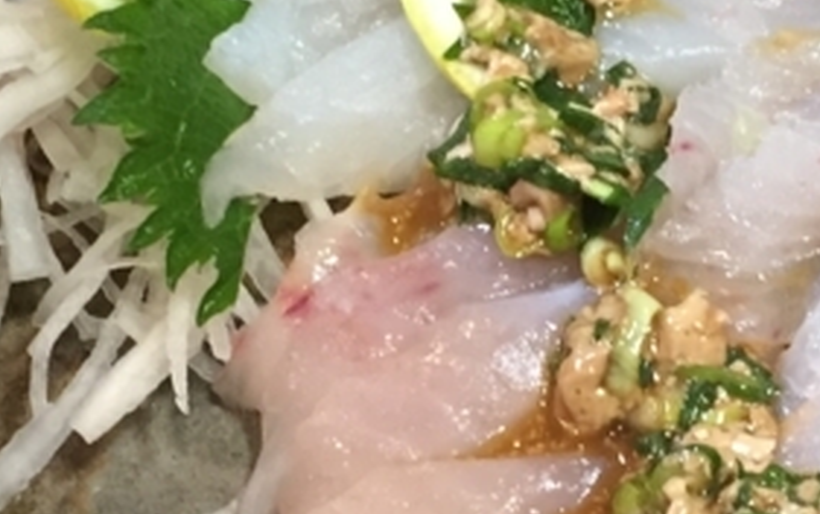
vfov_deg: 11.7
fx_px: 2504
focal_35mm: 112
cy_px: 286
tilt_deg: -57.0
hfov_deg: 18.6
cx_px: 464
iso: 125
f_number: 2.2
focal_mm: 4.15
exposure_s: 1/30
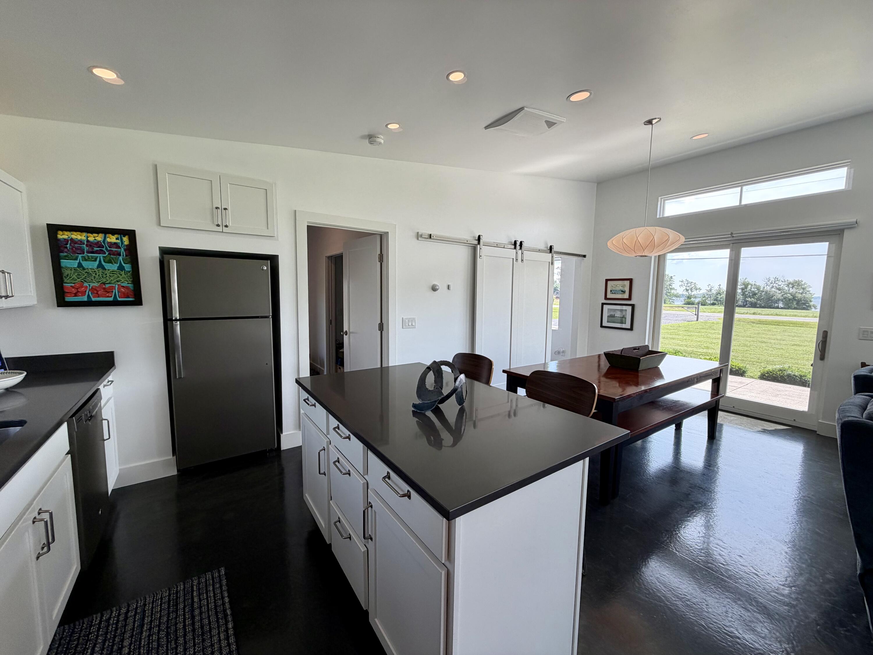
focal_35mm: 14
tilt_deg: -5.9
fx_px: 353
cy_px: 328
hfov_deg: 102.1
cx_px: 436
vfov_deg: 85.7
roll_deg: -0.9
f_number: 2.2
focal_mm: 2.22
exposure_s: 1/120
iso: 50
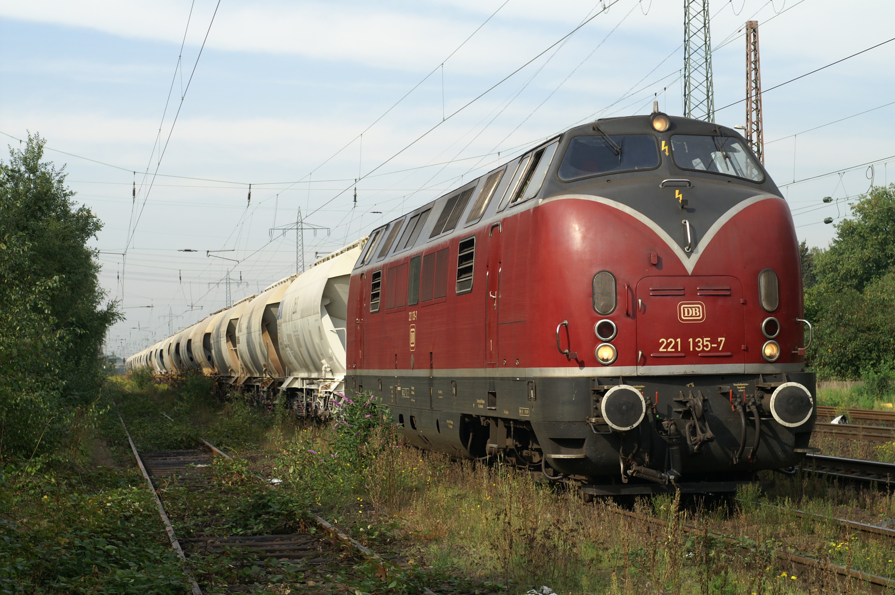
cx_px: 448
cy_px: 298
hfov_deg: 27.0
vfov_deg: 18.2
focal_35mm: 75
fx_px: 1863
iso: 200
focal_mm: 50
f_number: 5.6
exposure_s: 1/500
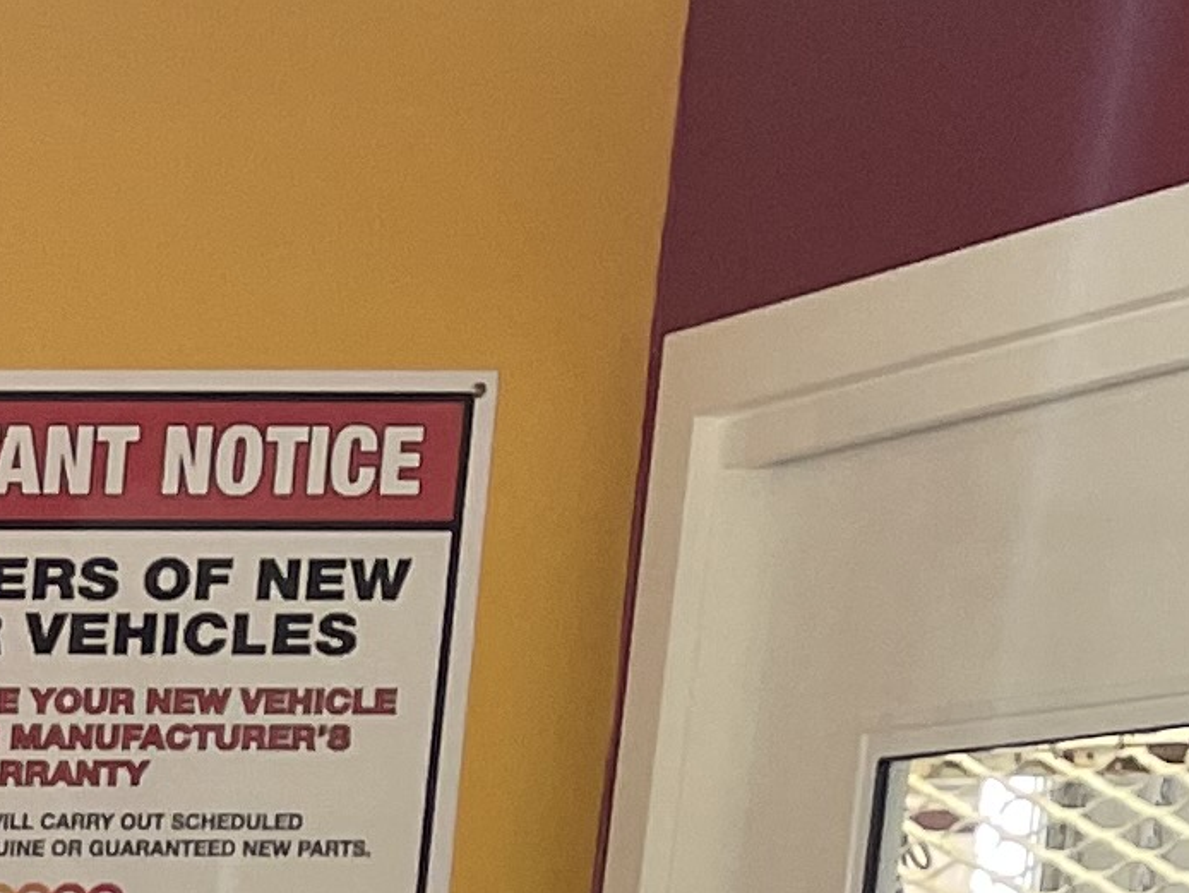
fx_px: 5188
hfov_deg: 10.6
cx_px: -1914
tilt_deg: -12.0
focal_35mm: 151
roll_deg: -1.0
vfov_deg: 9.0
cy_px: 2064
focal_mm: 4.2
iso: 80
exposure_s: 1/100
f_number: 1.6
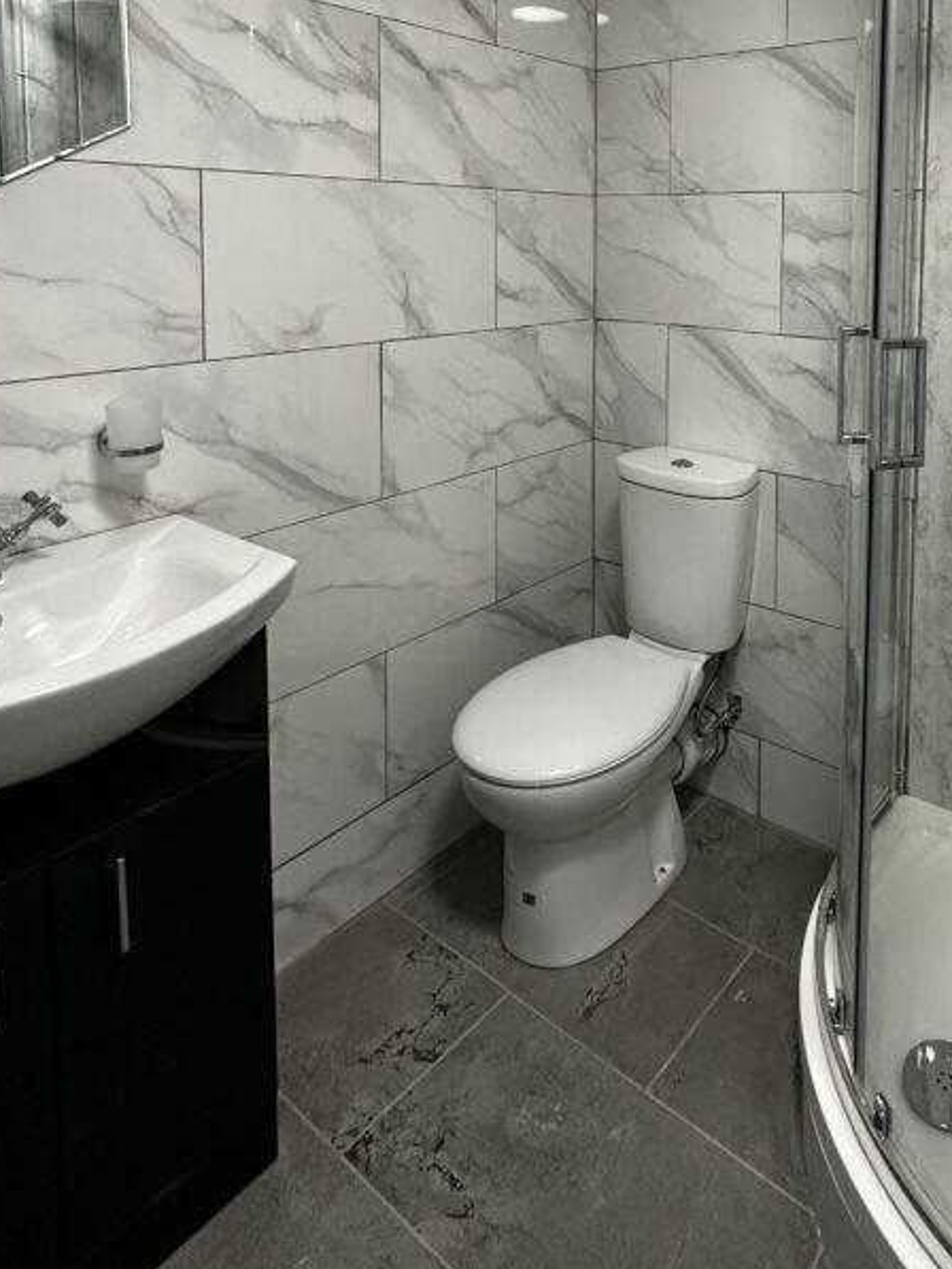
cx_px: 720
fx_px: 880
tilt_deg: -4.2
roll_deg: -1.3
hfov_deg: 54.1
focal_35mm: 24
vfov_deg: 66.3
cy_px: 289
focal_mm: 2.22
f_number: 2.2
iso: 200
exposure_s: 1/100
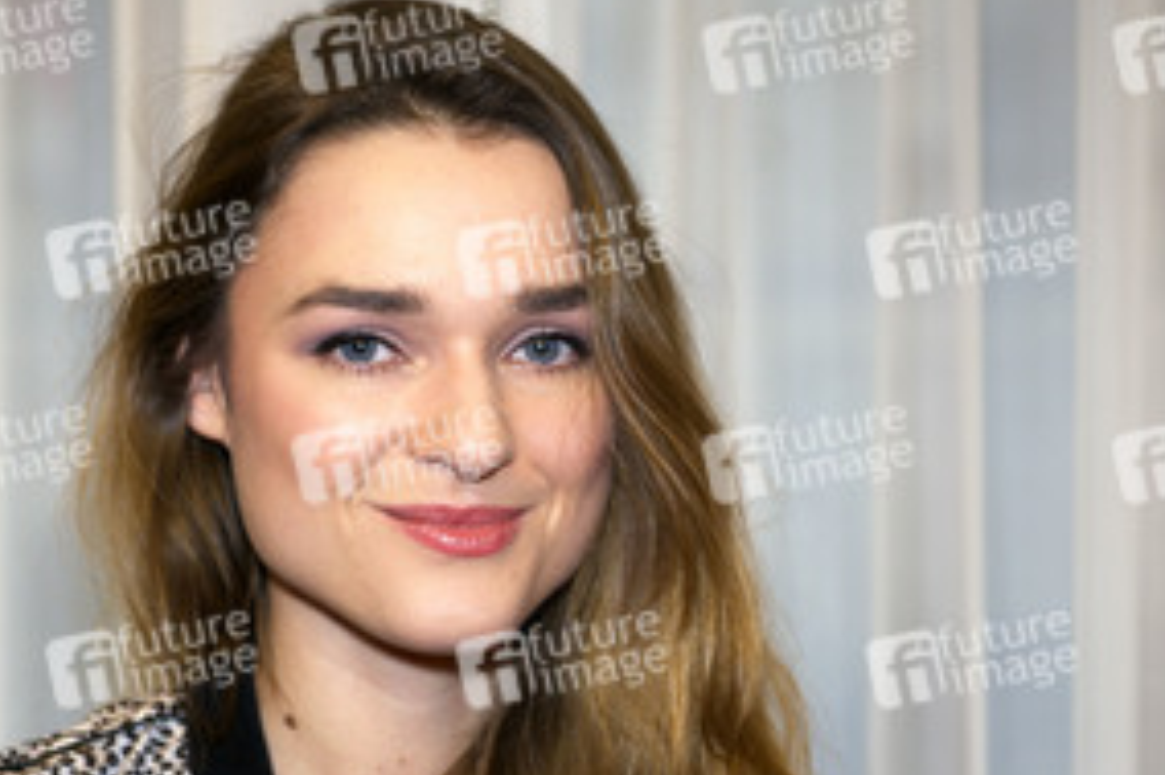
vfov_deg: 12.3
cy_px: 558
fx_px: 3590
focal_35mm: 111
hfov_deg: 18.4
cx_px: 451
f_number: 3.2
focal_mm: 70
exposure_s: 1/160
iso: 800
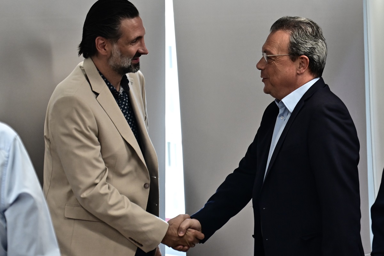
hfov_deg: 19.5
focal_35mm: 105
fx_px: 1120
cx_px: 192
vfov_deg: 13.0
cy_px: 128
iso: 1600
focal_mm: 70
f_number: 4
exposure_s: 1/400
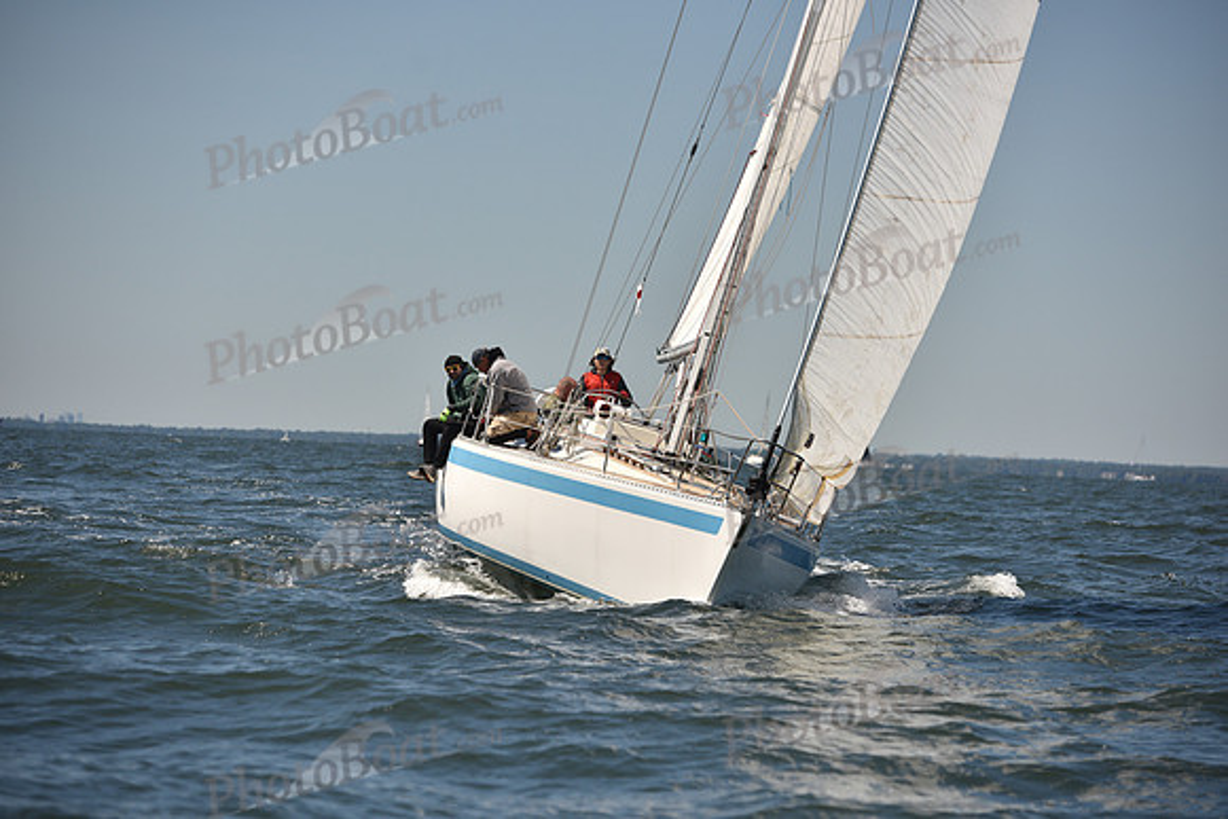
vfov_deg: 9.8
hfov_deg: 14.7
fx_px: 4776
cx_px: 614
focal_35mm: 140
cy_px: 410
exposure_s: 1/1250
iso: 250
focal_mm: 140
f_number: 4.5
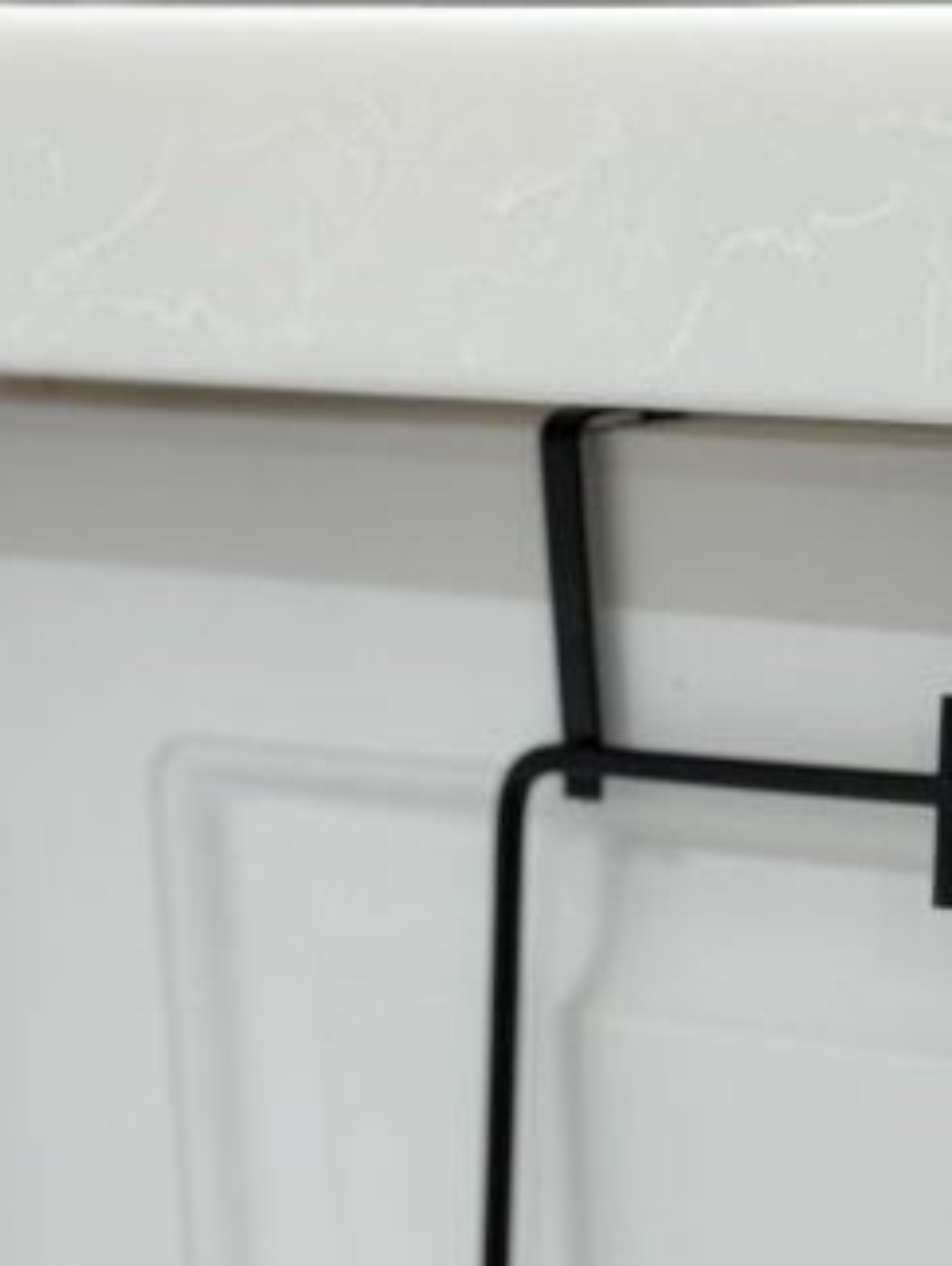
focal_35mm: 148
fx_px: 5416
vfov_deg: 13.2
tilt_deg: -12.5
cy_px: 1178
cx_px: 1164
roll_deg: +1.8
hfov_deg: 9.9
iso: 125
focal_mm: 6.76
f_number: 1.78
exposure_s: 1/100
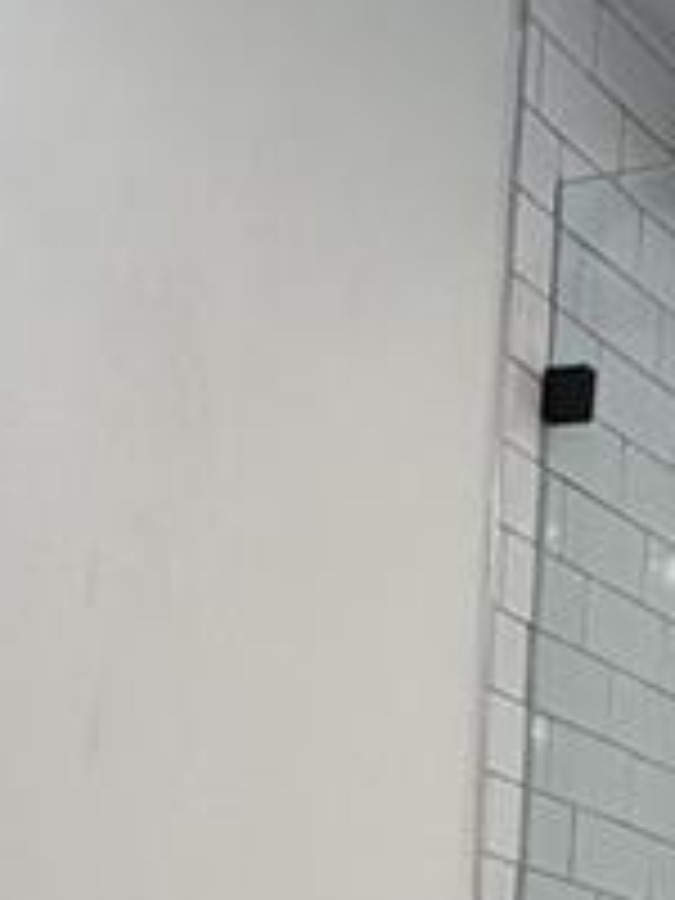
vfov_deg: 20.0
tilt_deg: -4.5
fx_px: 2184
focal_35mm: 84
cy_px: 1364
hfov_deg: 16.8
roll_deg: -4.6
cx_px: 828
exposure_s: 1/120
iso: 125
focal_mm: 2.22
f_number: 2.2
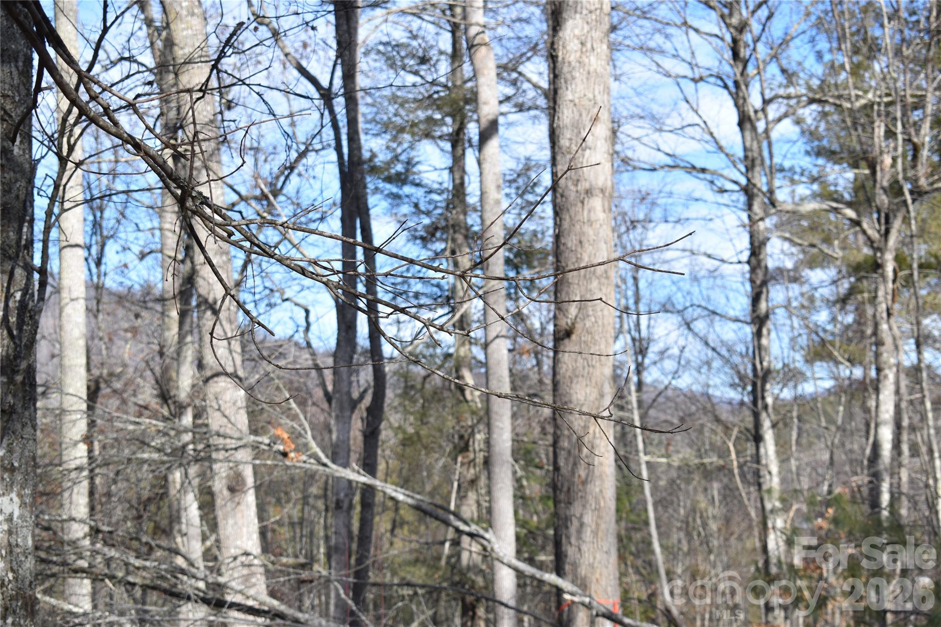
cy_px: 314
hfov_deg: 24.6
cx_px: 470
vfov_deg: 16.6
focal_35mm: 82
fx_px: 2156
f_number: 10
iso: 200
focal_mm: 55
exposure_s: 1/400
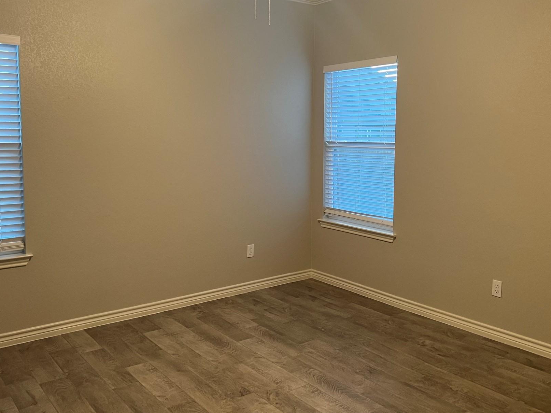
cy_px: 167
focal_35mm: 33
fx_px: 525
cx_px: 287
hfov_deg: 55.3
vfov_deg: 42.7
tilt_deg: -4.8
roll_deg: +0.0
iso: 80
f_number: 1.5
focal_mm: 5.7
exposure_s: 1/60
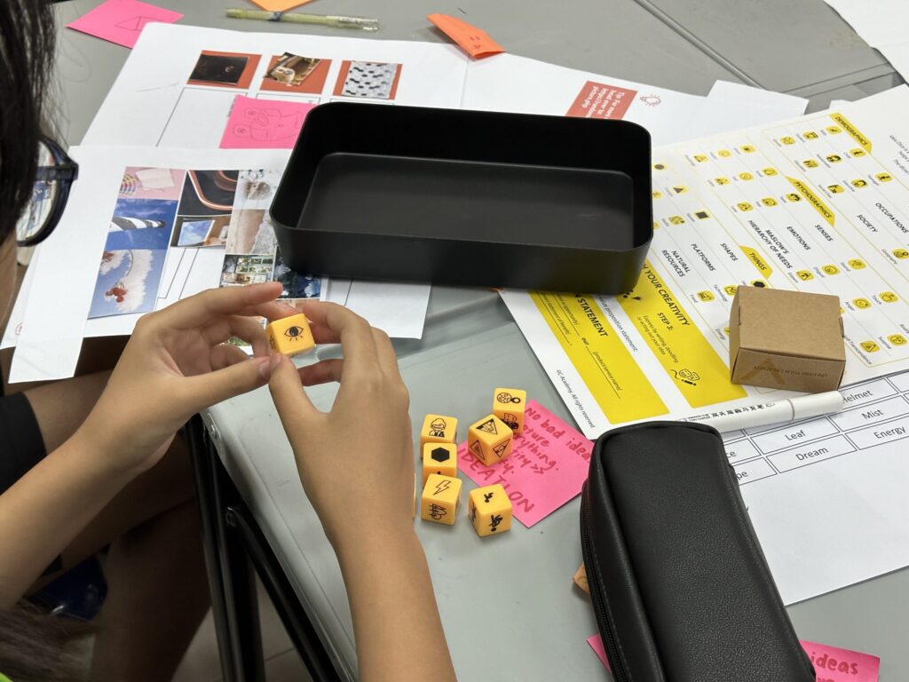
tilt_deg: -41.9
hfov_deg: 39.7
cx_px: 454
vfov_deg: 30.3
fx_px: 1260
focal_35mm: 48
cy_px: 341
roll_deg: -1.2
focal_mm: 6.86
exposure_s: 1/100
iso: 100
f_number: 1.78
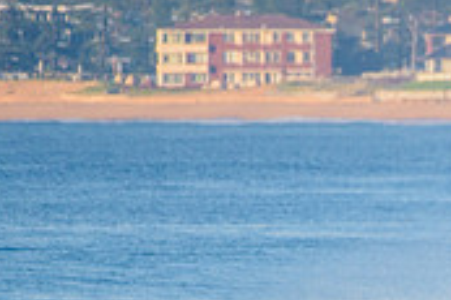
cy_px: 390
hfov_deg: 1.2
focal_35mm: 1680
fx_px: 21026
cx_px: 555
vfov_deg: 0.8
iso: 360
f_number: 5.6
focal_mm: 500
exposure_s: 1/1600
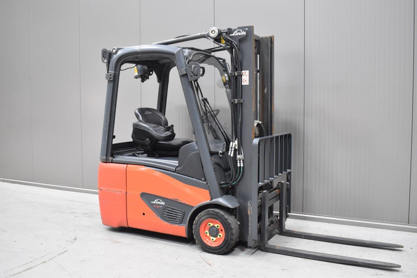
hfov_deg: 55.1
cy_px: 139
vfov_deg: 38.4
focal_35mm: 34
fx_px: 400
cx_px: 208
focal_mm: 23
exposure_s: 1/30
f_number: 4.5
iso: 1600
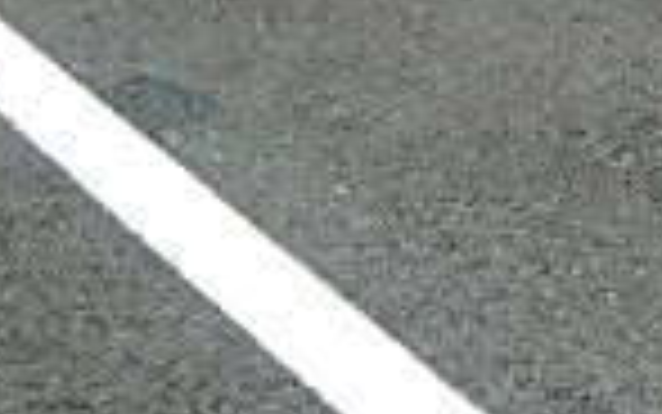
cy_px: 418
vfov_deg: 13.3
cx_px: 797
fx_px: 1751
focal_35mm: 97
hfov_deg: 20.1
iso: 125
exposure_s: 1/250
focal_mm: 3.7
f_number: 3.5
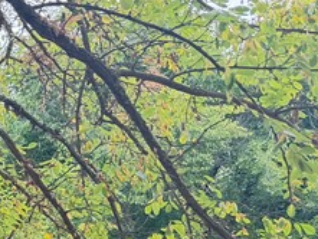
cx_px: -376
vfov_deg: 13.1
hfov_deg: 14.0
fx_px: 1020
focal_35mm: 111
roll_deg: -0.7
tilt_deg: +10.8
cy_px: 274
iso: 80
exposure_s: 1/240
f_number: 1.78
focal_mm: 6.76
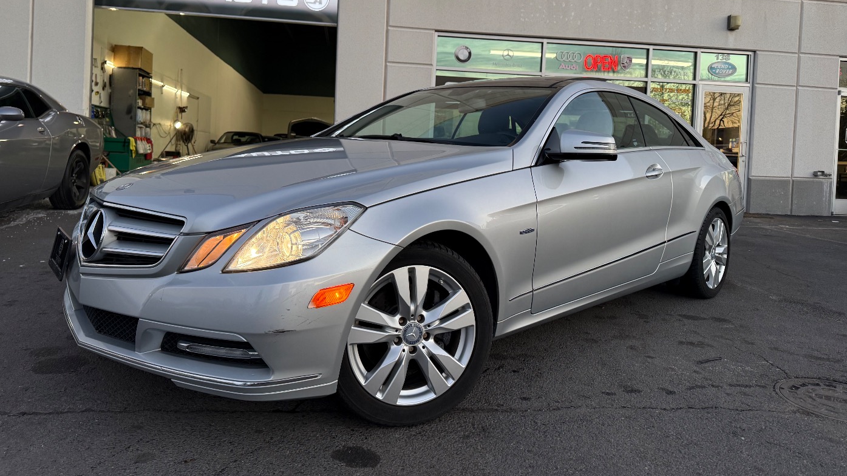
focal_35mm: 27
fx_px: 606
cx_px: 418
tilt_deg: +0.3
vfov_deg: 42.4
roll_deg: -1.2
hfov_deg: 69.9
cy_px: 165
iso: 160
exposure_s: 1/120
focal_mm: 6.76
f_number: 1.78
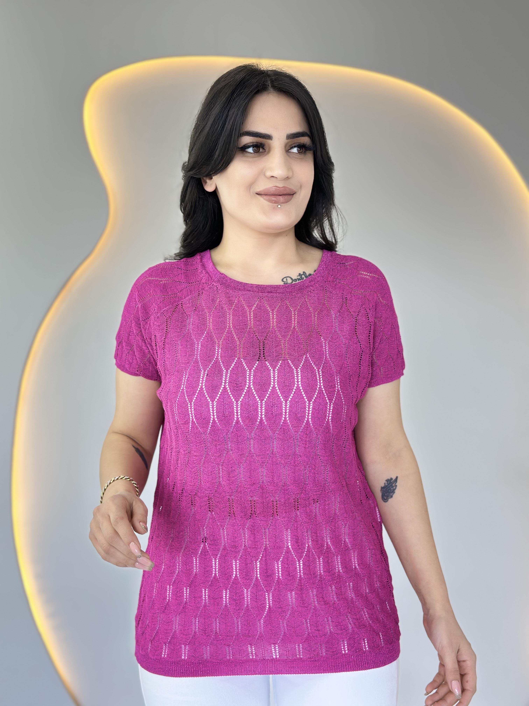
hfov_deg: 30.3
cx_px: 264
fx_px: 978
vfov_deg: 39.7
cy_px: 353
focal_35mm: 48
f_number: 1.78
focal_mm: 6.86
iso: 100
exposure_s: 1/100
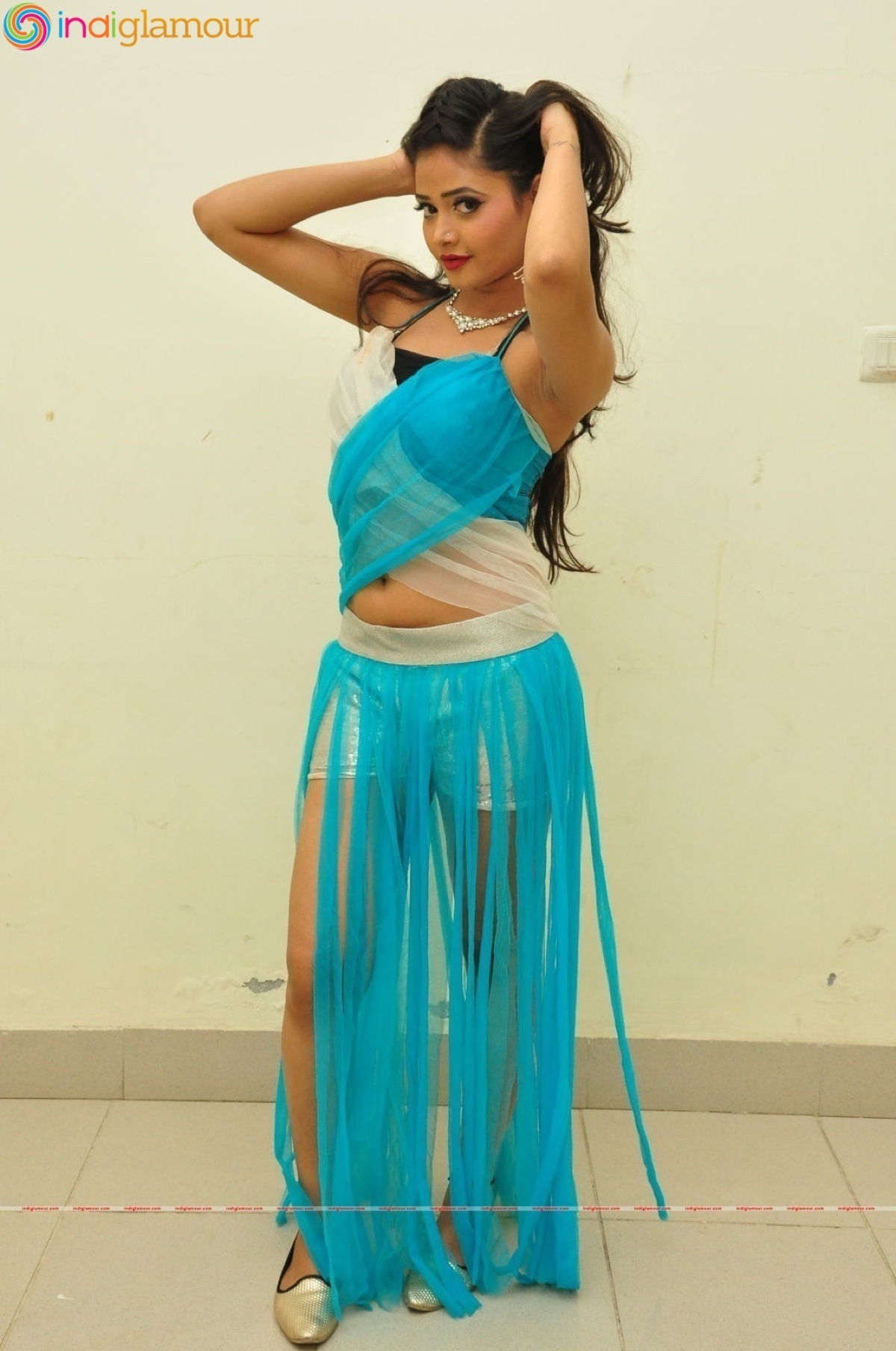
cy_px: 676
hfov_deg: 29.8
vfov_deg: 43.7
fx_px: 1685
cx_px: 448
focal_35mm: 45
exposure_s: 1/125
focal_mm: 30
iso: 1600
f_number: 9
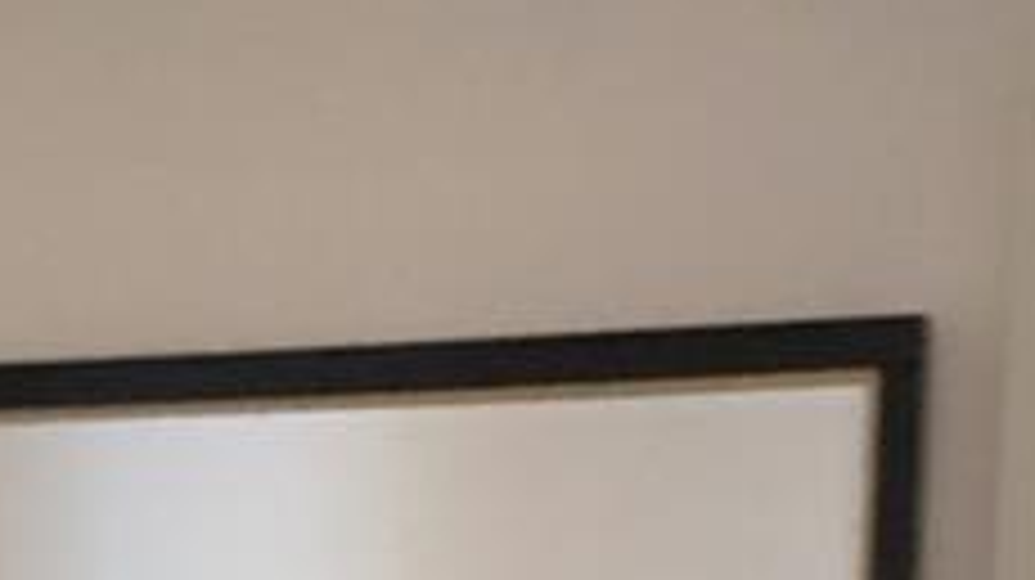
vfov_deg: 9.6
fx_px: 3099
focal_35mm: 113
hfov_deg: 18.8
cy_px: 1344
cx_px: 202
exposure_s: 1/24
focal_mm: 3.3
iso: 640
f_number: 2.4
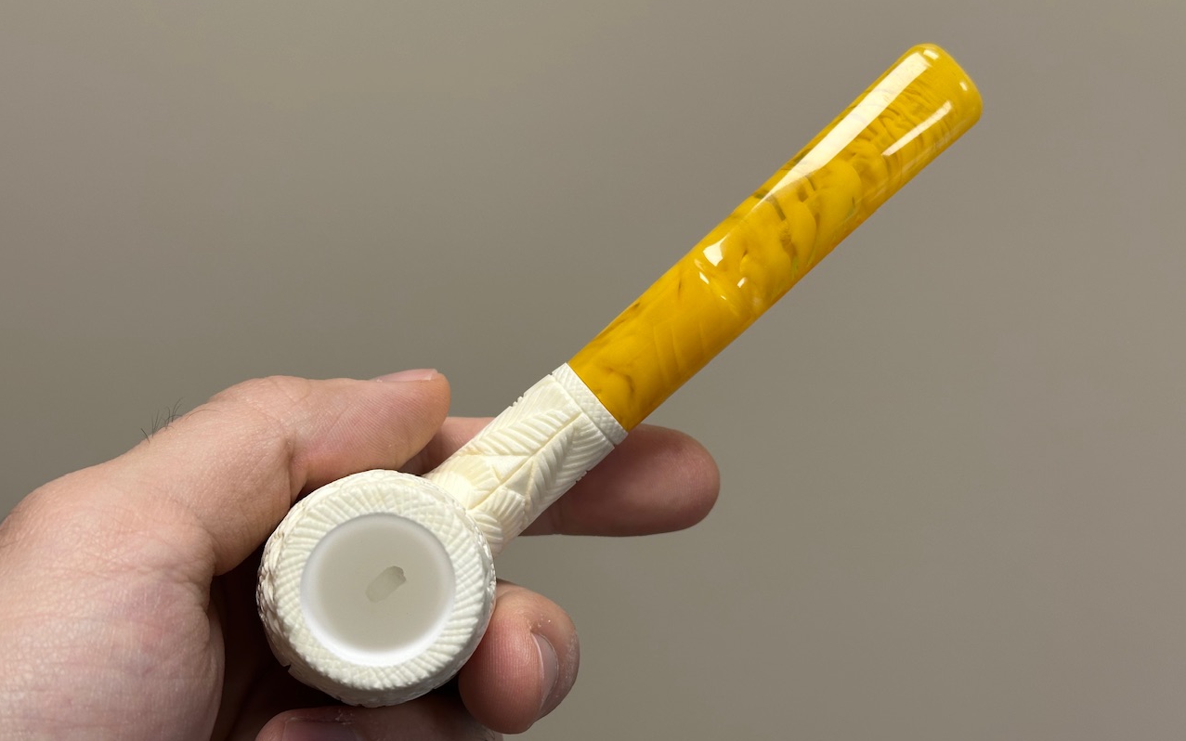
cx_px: 593
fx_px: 1648
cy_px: 396
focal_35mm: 51
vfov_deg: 25.3
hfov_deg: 39.6
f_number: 1.78
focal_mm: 6.86
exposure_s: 1/100
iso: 50
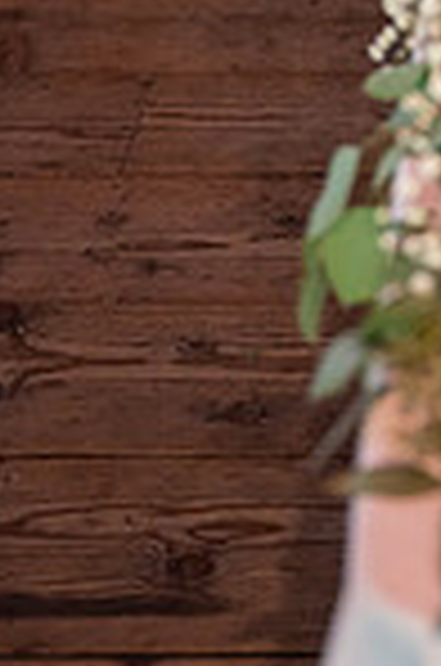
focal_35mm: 128
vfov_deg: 15.0
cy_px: -292
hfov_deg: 10.4
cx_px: 614
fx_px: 2363
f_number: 2.8
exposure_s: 1/125
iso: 3200
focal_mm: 42
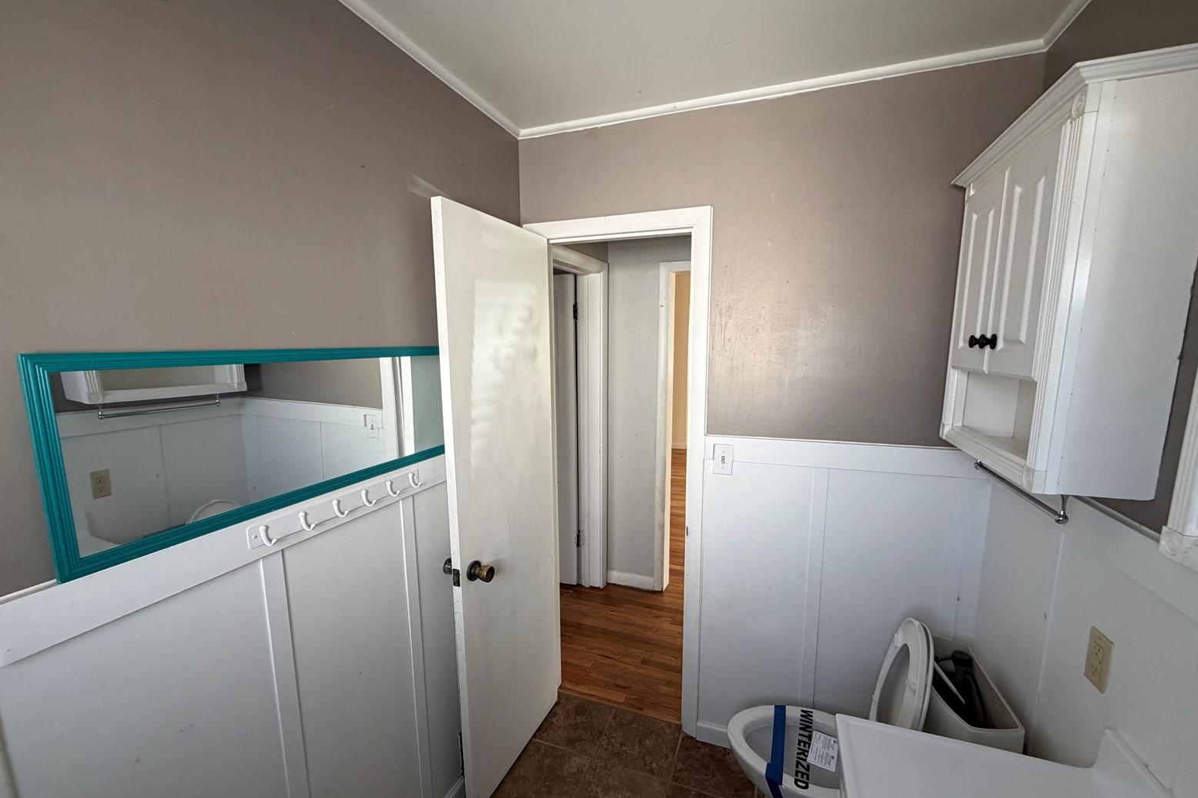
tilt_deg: -9.1
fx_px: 499
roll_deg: +0.6
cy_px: 419
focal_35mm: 15
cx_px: 604
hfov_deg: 100.4
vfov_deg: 77.3
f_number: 2.2
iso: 200
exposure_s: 1/121
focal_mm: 2.22
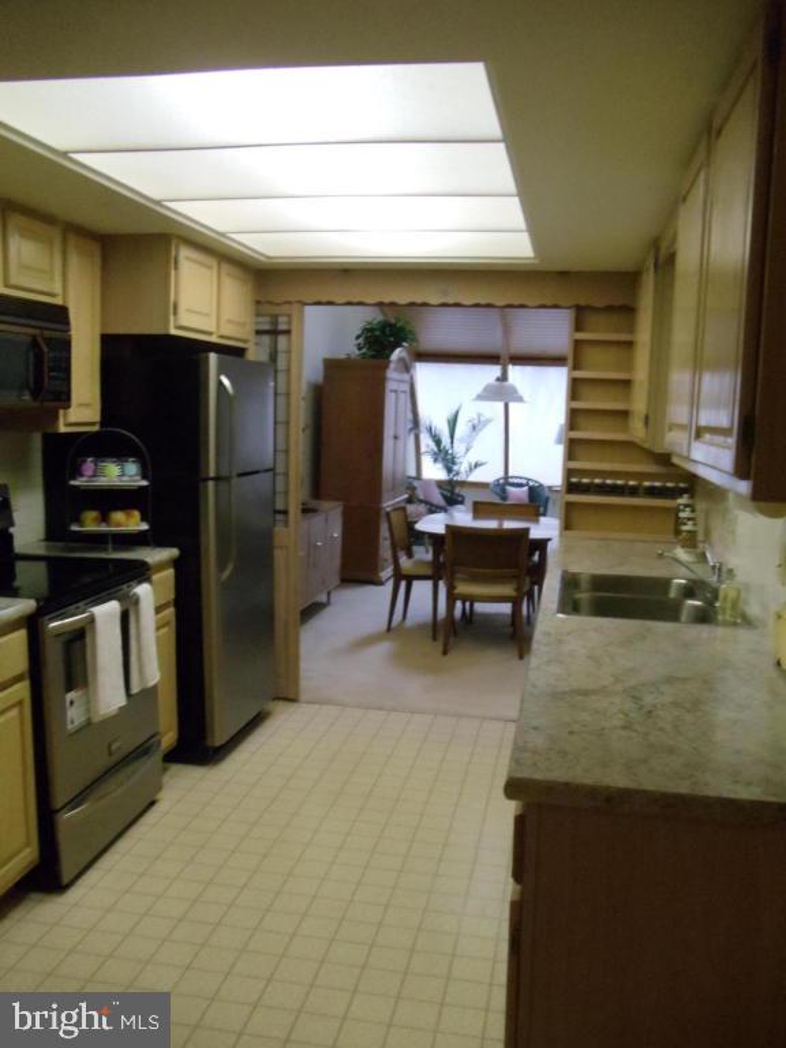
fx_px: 1332
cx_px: 393
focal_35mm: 44
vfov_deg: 42.9
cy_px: 524
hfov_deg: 32.9
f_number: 3.5
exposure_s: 1/80
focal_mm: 6
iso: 800
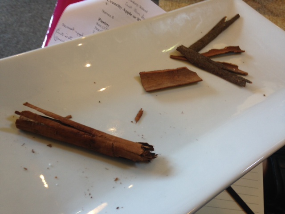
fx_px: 272
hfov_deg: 55.4
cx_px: 142
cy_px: 107
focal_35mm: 33
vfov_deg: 42.9
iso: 50
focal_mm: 4.12
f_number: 2.4
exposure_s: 1/20
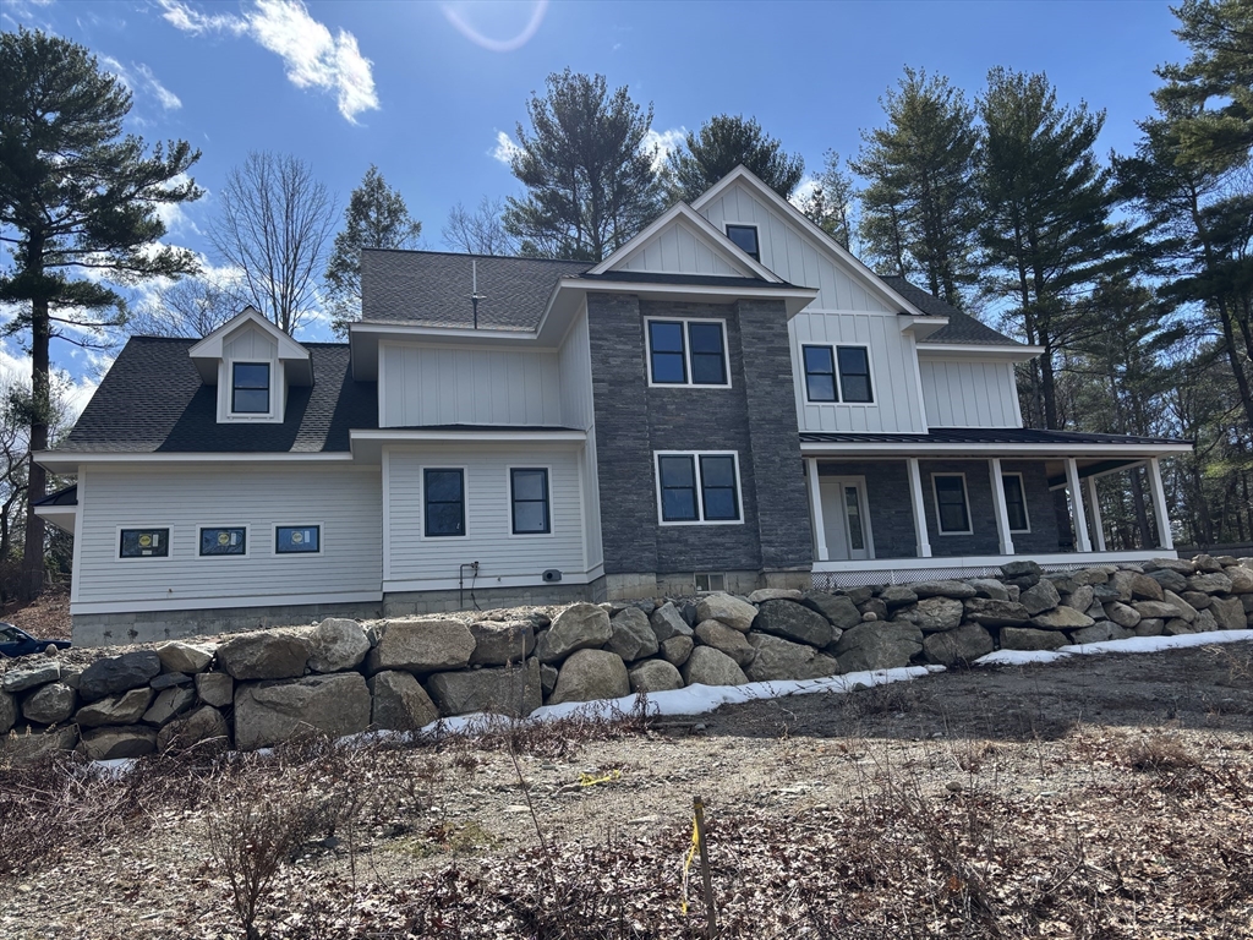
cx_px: 626
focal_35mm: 26
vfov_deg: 53.1
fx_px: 941
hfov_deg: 67.3
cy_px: 470
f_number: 1.6
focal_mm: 5.96
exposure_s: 1/2513
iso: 50
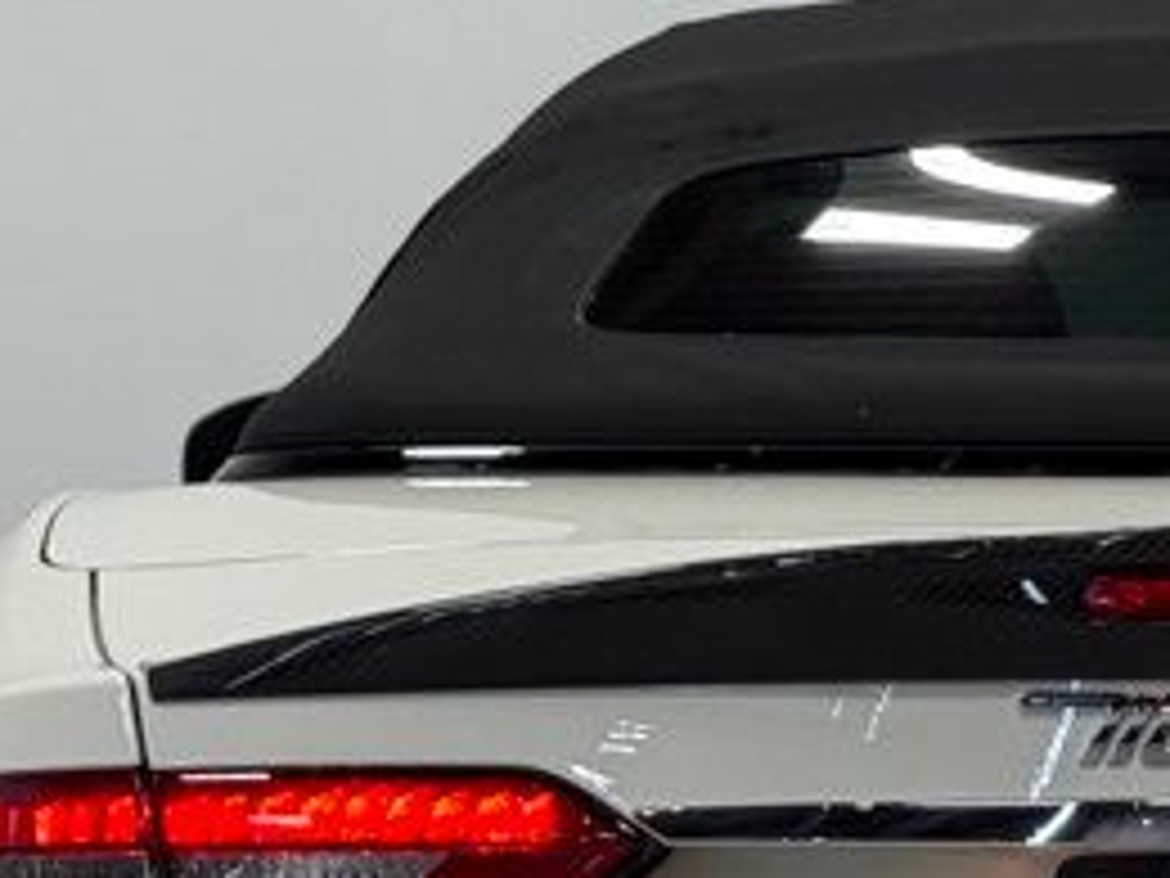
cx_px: 1359
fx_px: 6388
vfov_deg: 7.8
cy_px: 860
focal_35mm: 189
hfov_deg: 10.3
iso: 64
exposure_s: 1/400
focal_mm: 6.76
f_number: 1.78
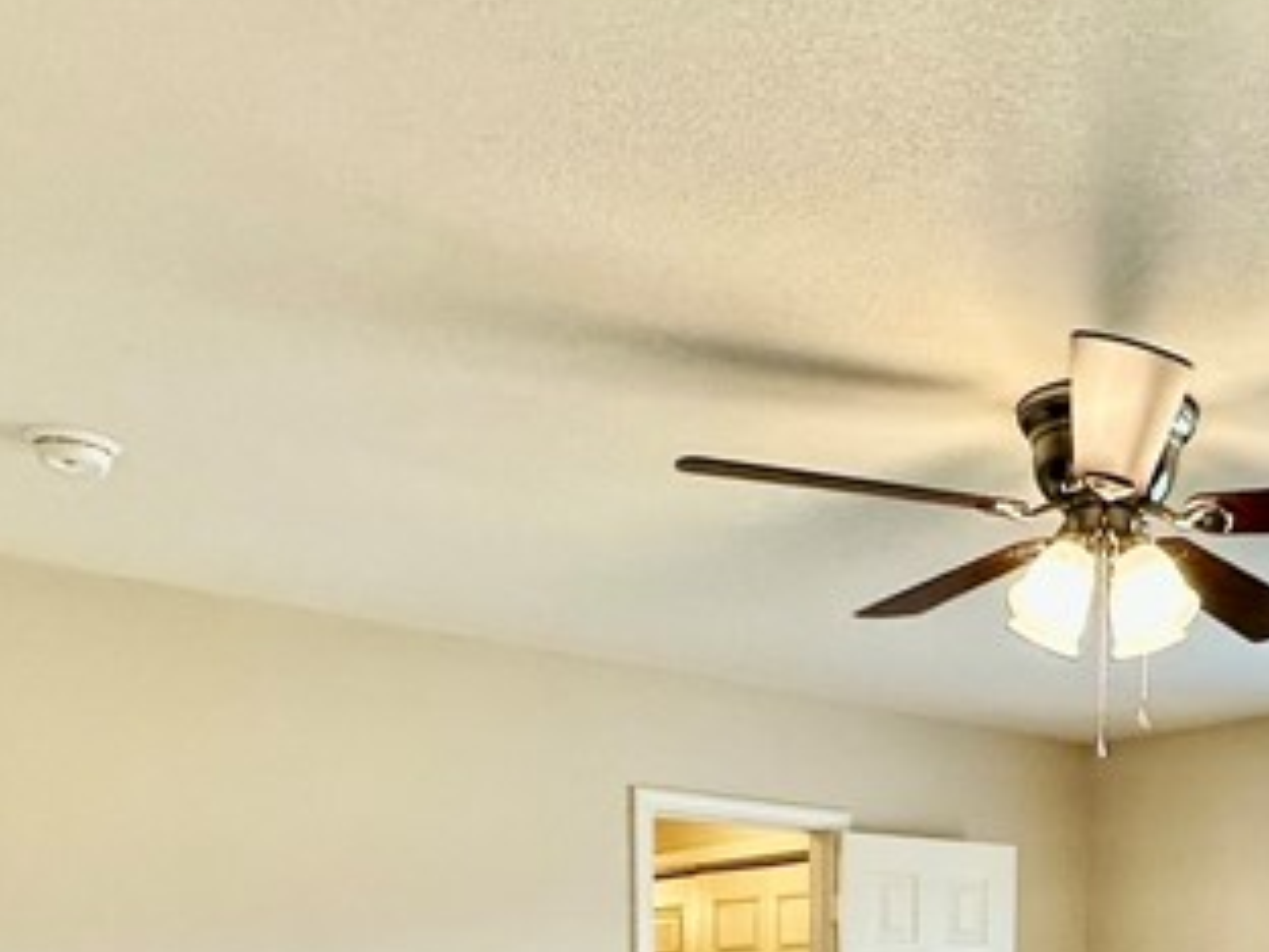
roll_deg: -0.5
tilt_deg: -5.3
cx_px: 1058
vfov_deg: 27.4
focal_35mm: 46
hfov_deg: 39.2
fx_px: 1686
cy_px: 1172
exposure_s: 1/120
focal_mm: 2.22
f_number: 2.2
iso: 160
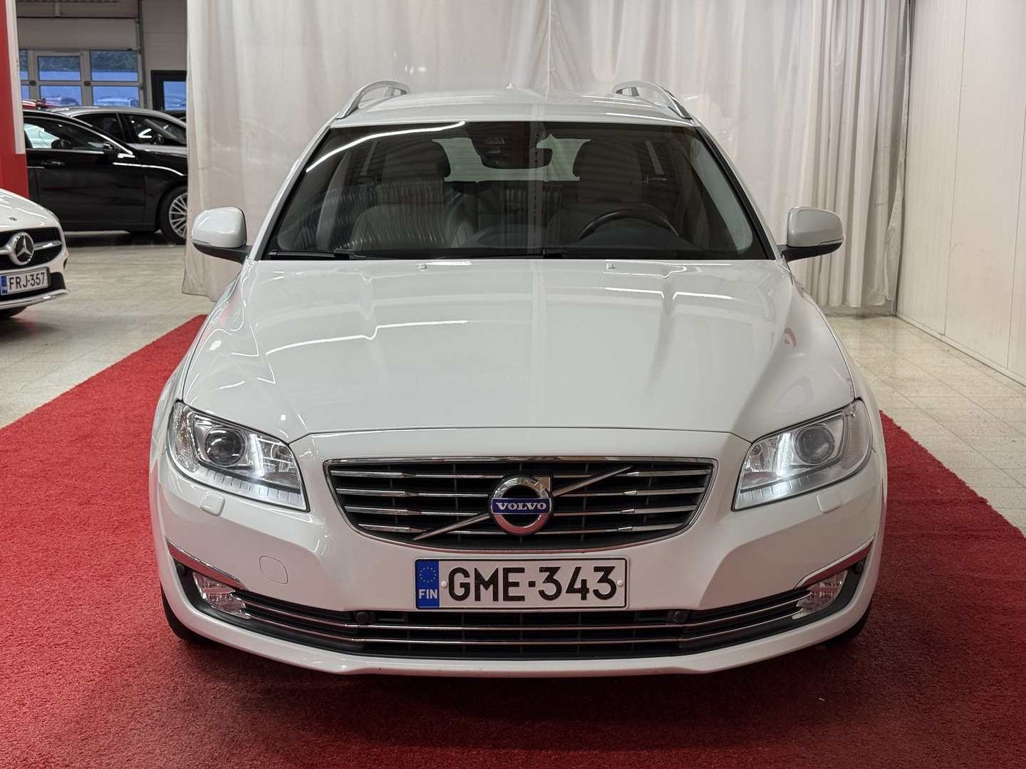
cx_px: 513
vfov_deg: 30.3
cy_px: 384
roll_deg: -0.2
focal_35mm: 48
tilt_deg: -9.8
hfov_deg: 39.7
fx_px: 1423
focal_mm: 6.76
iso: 64
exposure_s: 1/100
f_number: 1.78
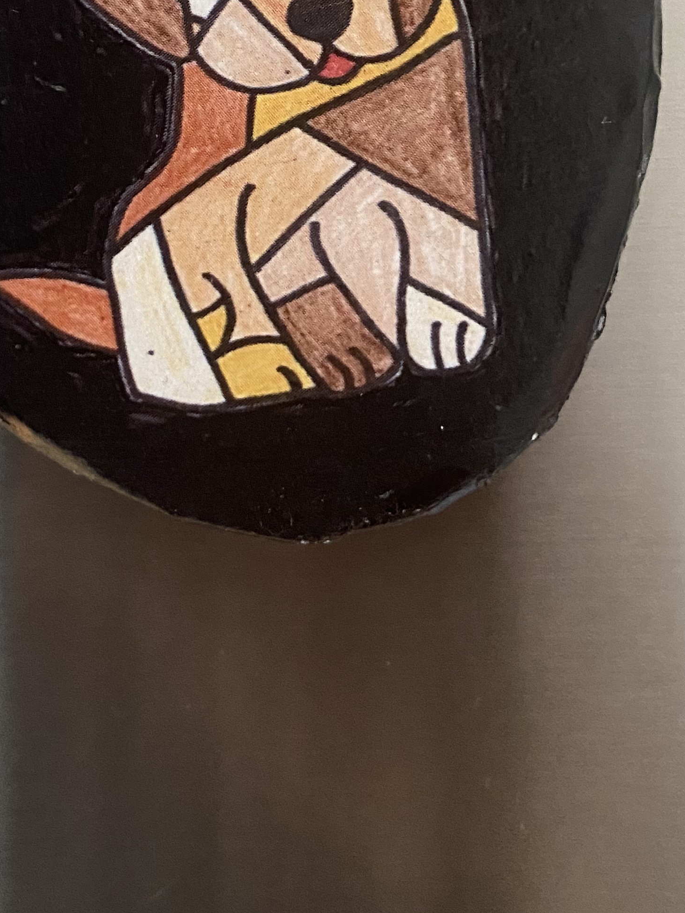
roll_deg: +3.8
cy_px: 142
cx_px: 258
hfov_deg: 27.9
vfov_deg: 35.3
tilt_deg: -8.0
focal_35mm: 52
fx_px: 1372
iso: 640
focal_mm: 4.25
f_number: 1.8
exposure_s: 1/30
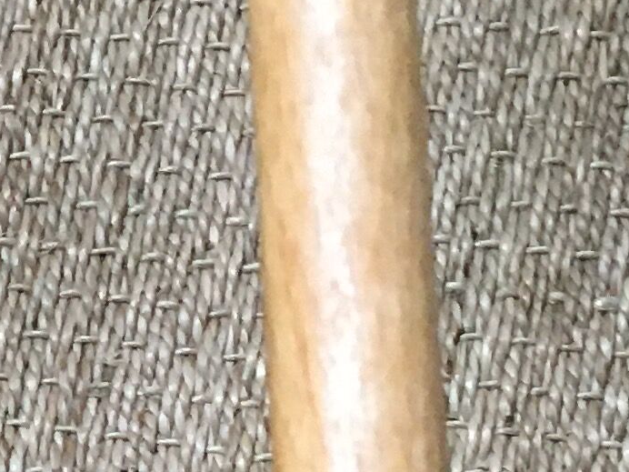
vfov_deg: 8.5
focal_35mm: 169
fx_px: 3071
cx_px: -369
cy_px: 829
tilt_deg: -74.5
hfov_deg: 11.2
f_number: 2.2
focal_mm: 4.15
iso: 200
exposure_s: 1/25
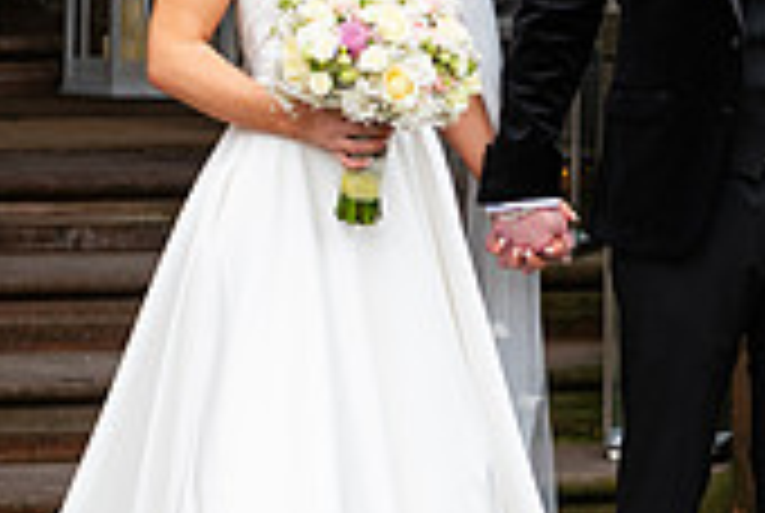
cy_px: 227
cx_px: 495
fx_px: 5300
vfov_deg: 5.5
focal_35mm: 249
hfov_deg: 8.3
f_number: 3.5
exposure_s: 1/160
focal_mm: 70
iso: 200
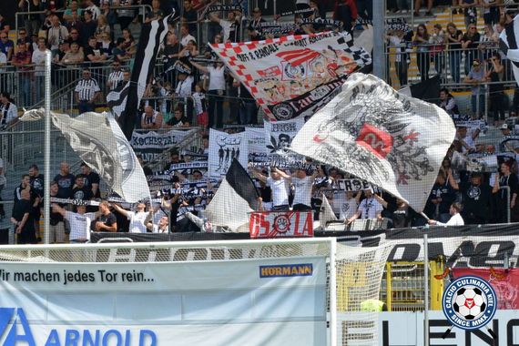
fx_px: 2162
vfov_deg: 9.1
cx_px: 260
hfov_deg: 13.7
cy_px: 173
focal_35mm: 150
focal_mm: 100
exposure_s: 1/2500
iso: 2000
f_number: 10
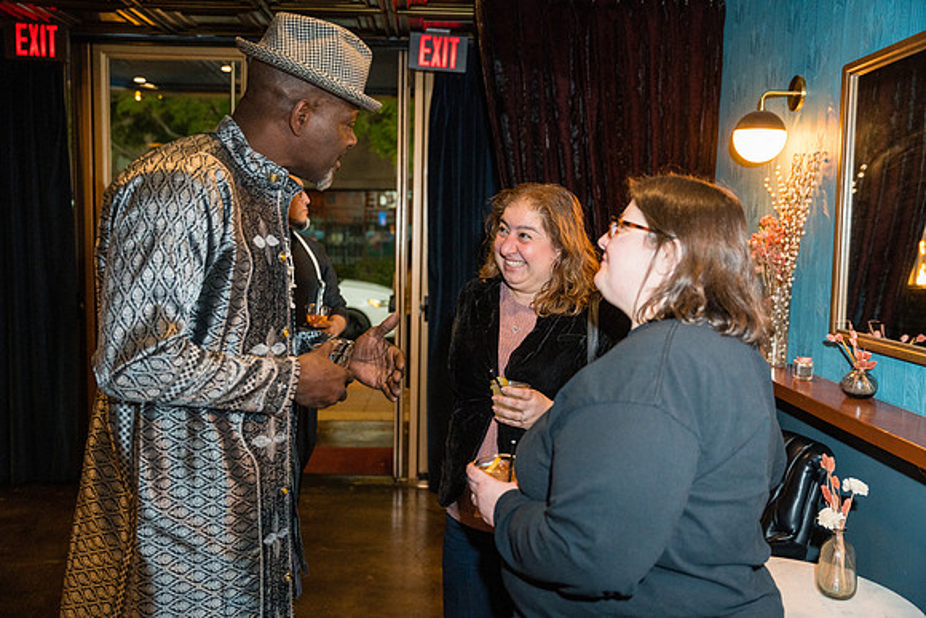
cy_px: 309
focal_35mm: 33
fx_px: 859
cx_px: 463
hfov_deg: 56.6
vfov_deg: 39.5
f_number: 2.8
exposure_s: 1/125
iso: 3200
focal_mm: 33.4
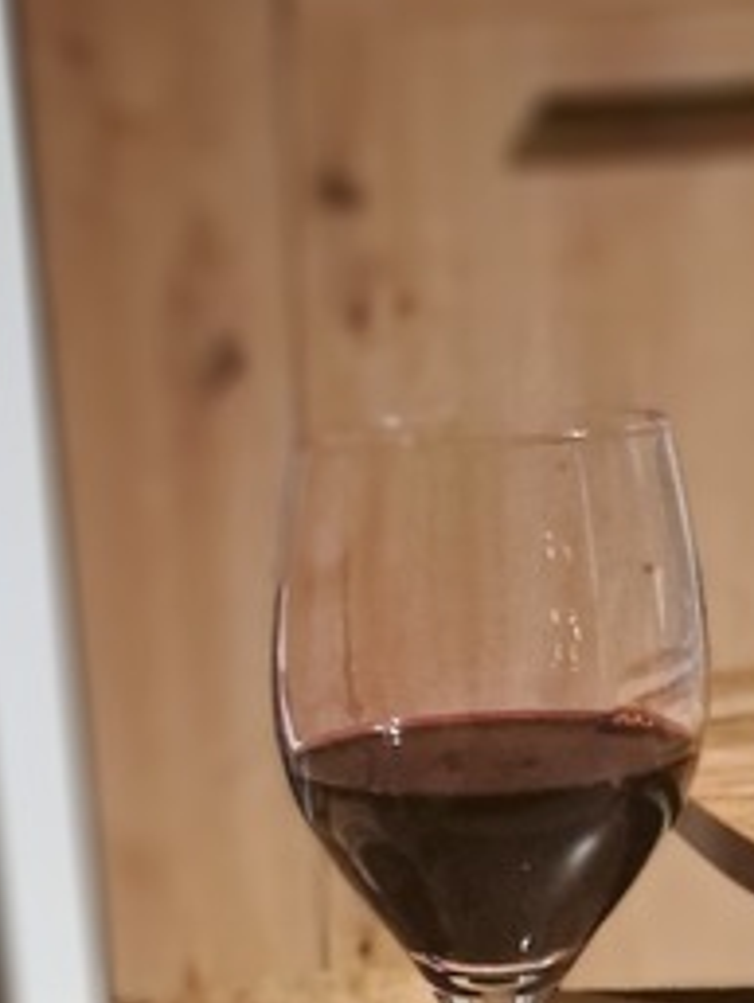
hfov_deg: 17.2
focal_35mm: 86
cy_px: 1249
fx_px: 2496
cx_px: 348
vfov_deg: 21.0
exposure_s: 1/20
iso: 640
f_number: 1.8
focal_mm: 5.23
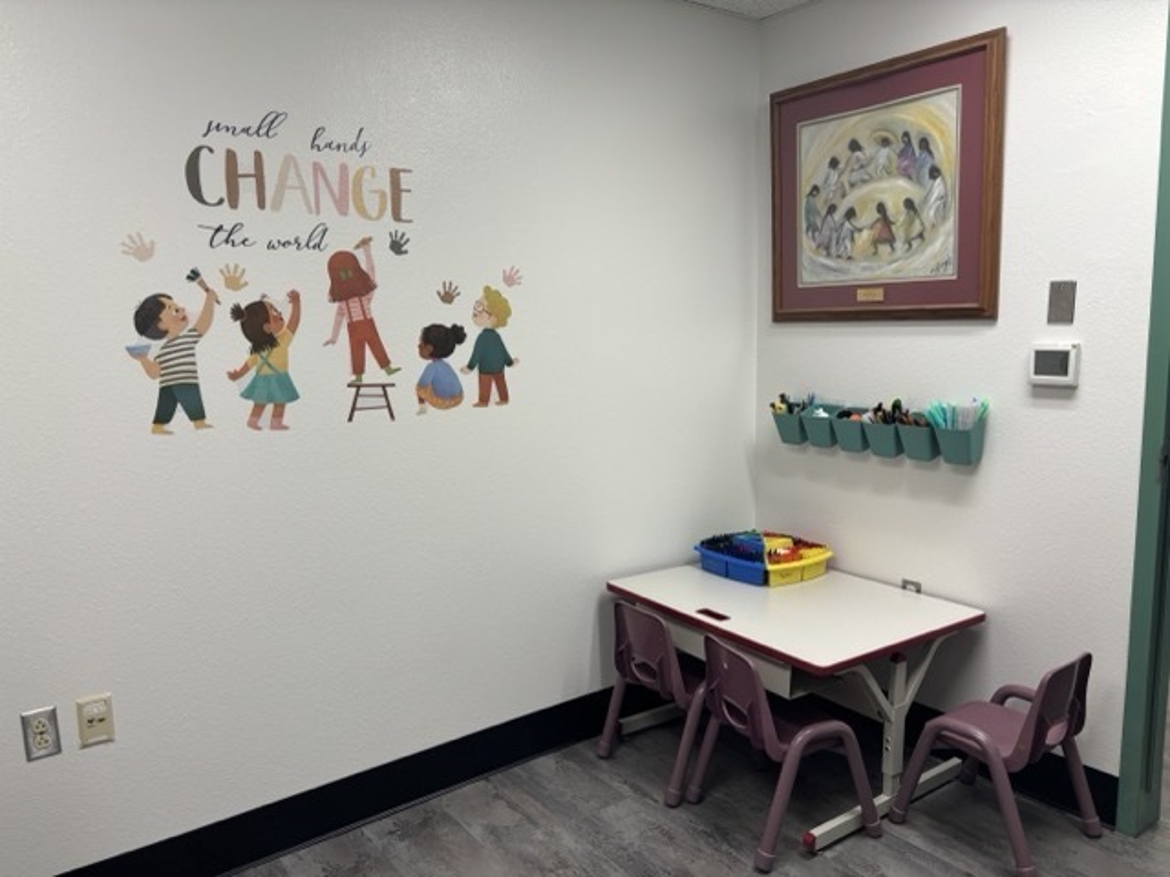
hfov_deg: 67.3
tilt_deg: -7.8
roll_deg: +0.5
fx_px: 879
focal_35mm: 26
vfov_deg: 53.1
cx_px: 585
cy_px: 438
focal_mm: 5.96
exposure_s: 1/60
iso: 80
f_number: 1.6
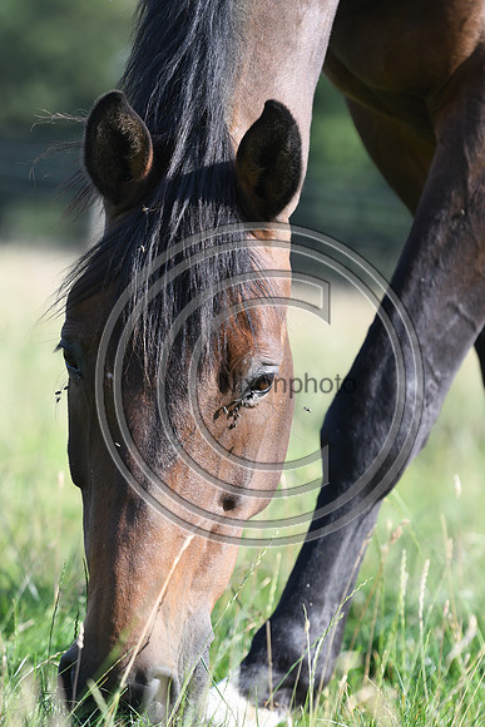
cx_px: 242
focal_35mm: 270
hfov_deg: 5.1
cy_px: 364
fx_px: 5453
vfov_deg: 7.6
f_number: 3.5
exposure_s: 1/1250
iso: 320
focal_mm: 180
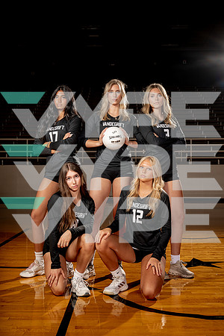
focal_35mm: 48
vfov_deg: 41.1
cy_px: 168
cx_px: 112
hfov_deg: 28.1
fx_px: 448
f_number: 8
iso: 100
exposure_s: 1/250
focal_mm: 48
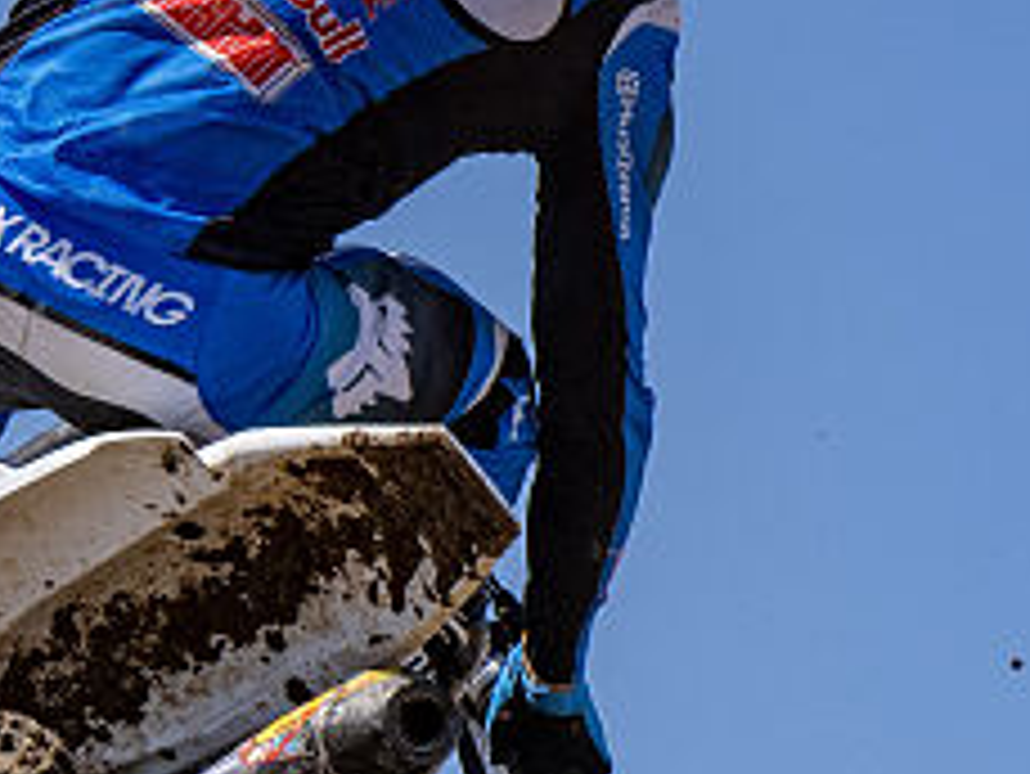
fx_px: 12236
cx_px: 139
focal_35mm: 411
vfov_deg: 3.6
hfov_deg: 4.8
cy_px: 544
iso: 200
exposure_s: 1/1600
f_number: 6.3
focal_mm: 79
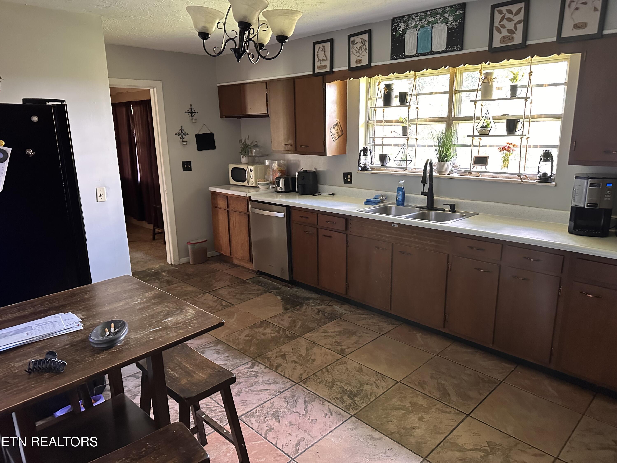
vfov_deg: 56.8
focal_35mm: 24
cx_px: 308
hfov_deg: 71.6
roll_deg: +0.4
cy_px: 232
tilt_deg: -13.4
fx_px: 428
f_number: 1.78
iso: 640
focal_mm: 6.86
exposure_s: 1/40
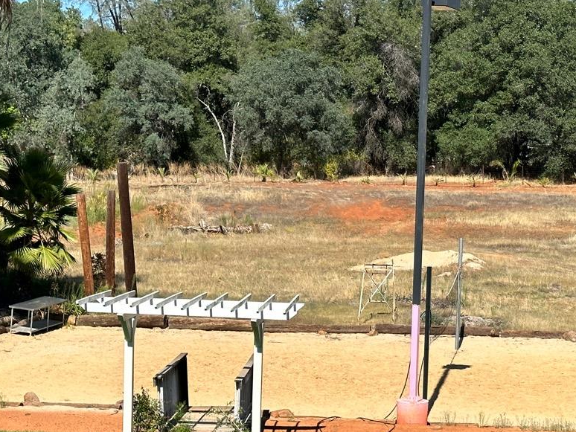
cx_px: 364
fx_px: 1548
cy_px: 323
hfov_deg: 21.0
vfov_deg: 15.8
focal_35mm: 93
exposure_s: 1/4184
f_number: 1.78
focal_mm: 6.86
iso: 64
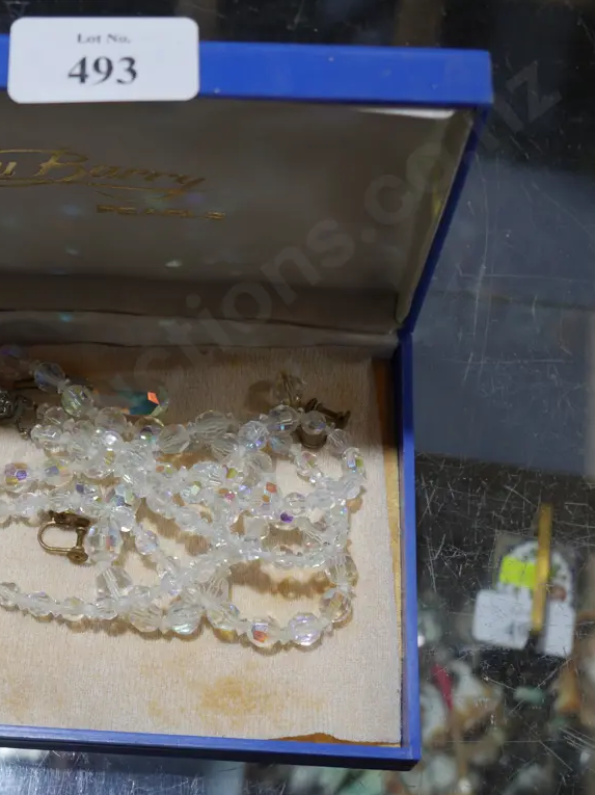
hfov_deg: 21.6
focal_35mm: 67
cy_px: 399
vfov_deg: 29.0
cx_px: 123
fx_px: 1537
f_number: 5.3
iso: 250
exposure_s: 1/60
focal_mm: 25
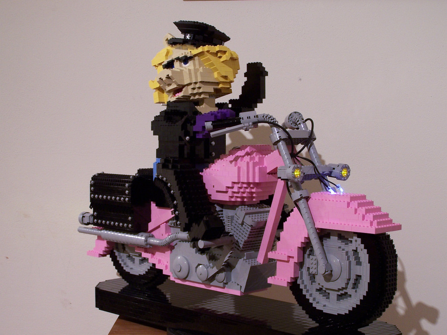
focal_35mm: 64
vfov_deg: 22.9
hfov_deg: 30.3
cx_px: 224
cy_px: 168
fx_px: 826
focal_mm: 10.7
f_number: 3.2
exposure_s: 1/2
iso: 80
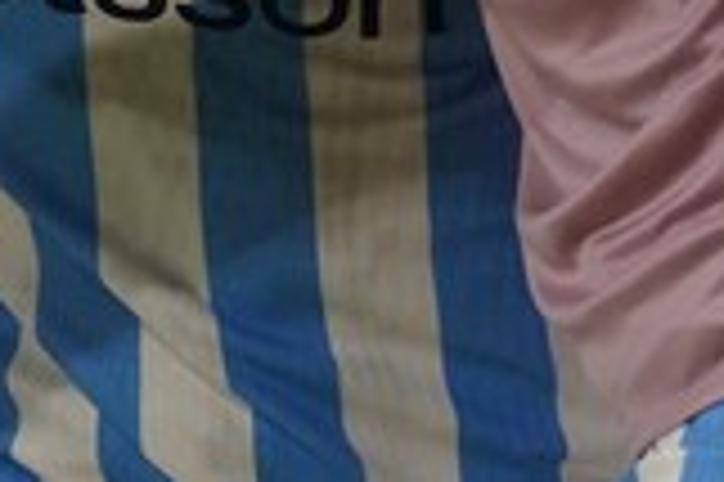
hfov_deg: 1.6
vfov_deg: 1.1
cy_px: -550
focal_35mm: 1300
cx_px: 139
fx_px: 26117
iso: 6400
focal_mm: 291
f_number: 5.6
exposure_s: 1/2000
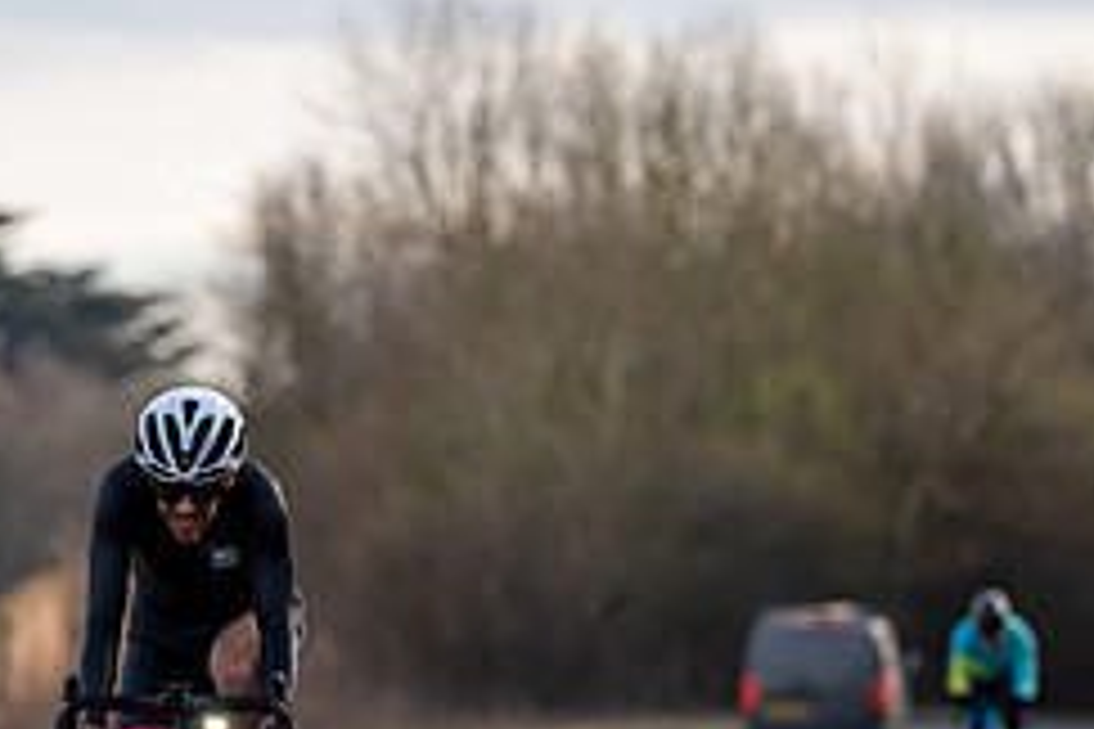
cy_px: 601
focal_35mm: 478
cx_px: 203
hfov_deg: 4.3
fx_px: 14525
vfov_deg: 2.9
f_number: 4
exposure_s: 1/800
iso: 200
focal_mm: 200
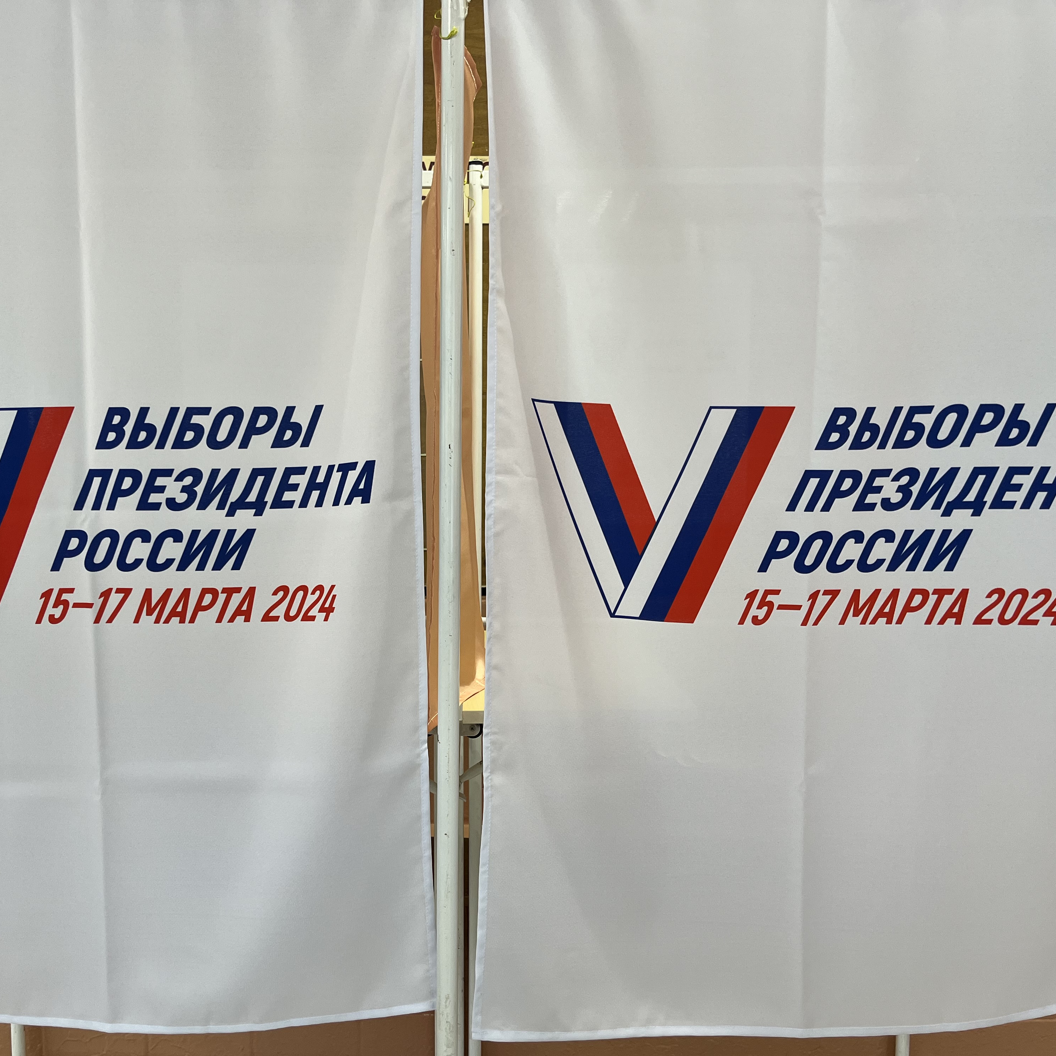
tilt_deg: -4.7
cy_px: 528
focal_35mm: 31
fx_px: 1070
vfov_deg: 52.5
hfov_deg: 52.3
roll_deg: +0.5
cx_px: 448
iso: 80
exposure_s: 1/100
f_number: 1.6
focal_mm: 5.1
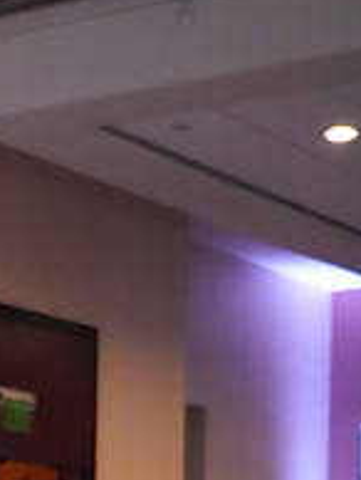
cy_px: 703
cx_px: -100
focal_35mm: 138
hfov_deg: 10.5
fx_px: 1915
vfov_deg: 13.5
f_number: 4
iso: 12800
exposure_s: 1/400
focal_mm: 48
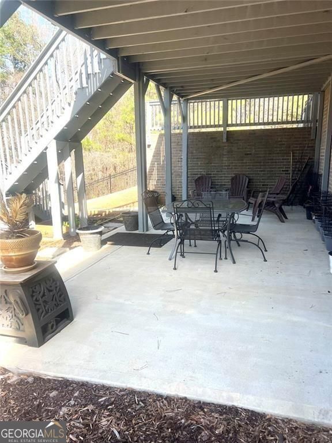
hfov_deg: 53.1
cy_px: 222
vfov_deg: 67.3
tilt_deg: -11.3
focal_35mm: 26
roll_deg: +1.0
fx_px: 332
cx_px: 166
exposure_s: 1/786
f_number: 1.5
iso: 50
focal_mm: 5.7
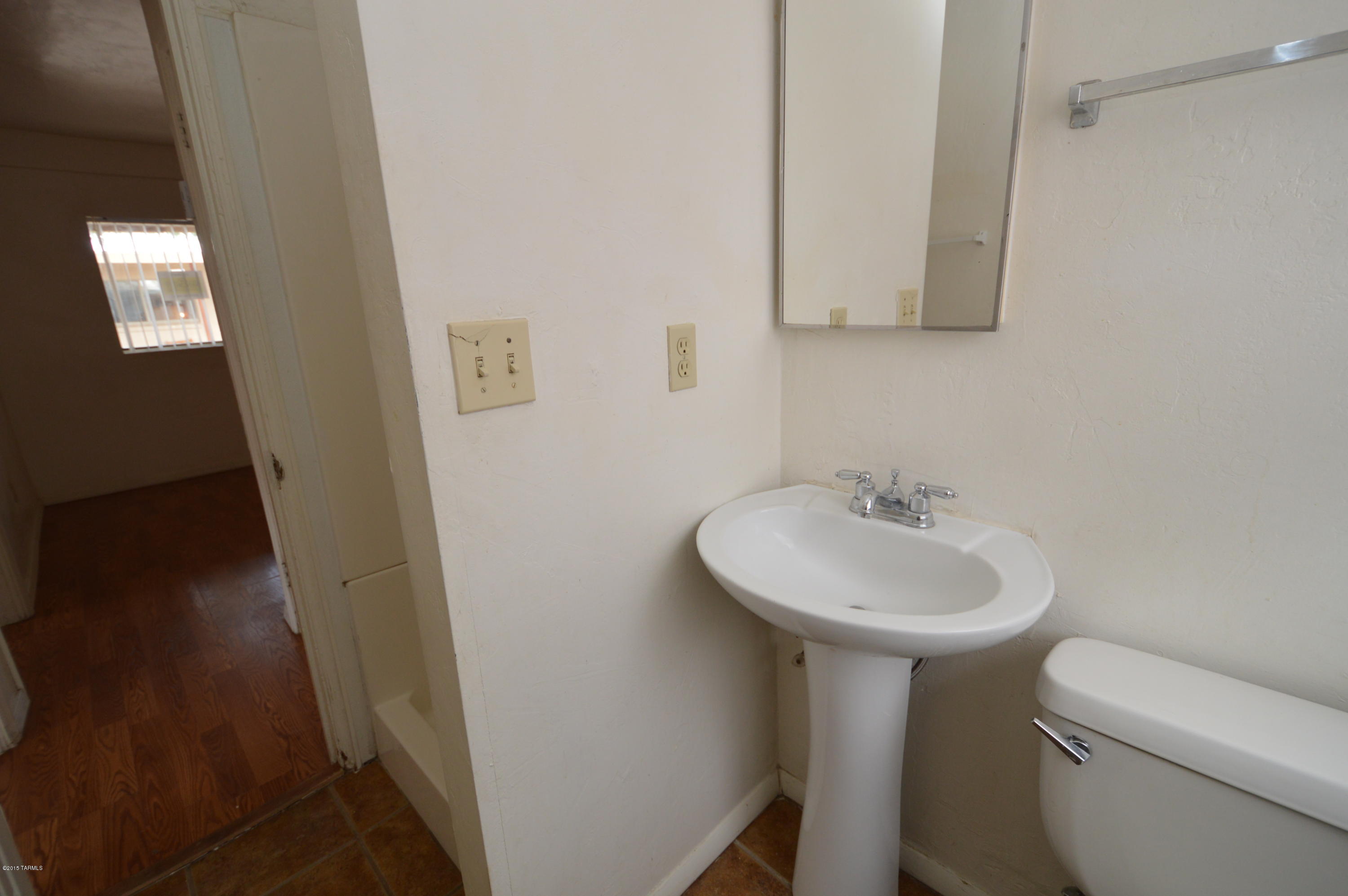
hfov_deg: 100.4
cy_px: 448
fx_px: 561
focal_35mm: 15
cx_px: 674
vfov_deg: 77.2
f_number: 4.5
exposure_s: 1/80
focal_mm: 10
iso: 400
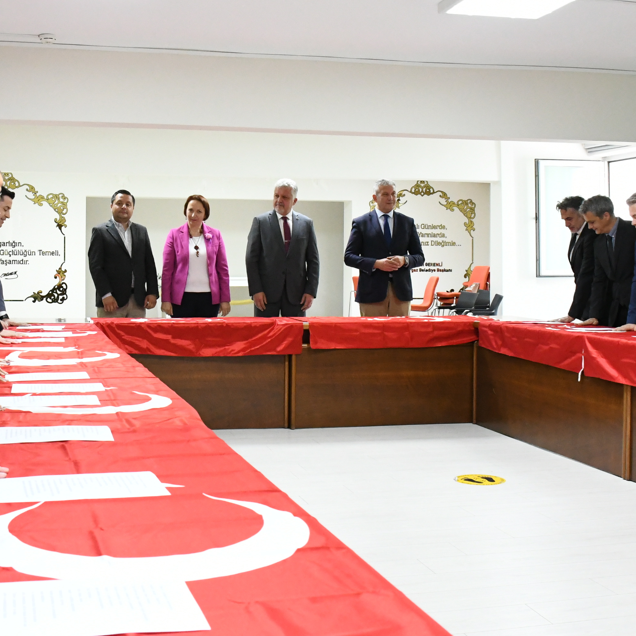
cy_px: 234
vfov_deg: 36.6
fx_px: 956
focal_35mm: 46
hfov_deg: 36.6
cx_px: 234
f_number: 5.6
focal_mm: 18
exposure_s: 1/125
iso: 5000
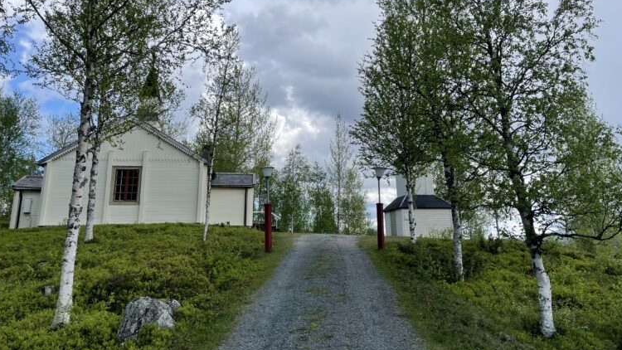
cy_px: 134
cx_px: 311
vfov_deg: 40.0
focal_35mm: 29
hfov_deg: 66.1
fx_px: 478
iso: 32
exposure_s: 1/2353
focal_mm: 4.2
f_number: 1.6
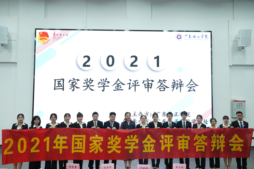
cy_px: 84
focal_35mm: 34
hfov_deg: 55.8
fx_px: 240
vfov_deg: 38.9
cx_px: 127
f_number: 5.6
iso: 4000
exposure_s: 1/160
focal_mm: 34
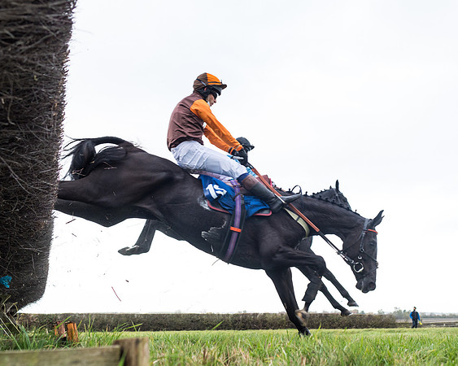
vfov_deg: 34.1
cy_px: 175
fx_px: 596
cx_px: 284
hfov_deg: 41.7
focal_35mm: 44
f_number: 5
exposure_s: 1/1000
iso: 1250
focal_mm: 35
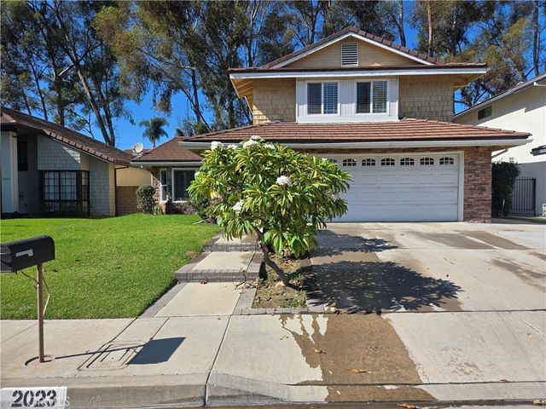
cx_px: 273
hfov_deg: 73.9
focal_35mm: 23
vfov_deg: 58.9
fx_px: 363
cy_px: 204
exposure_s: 1/2921
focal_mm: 5.4
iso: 40
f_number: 1.8
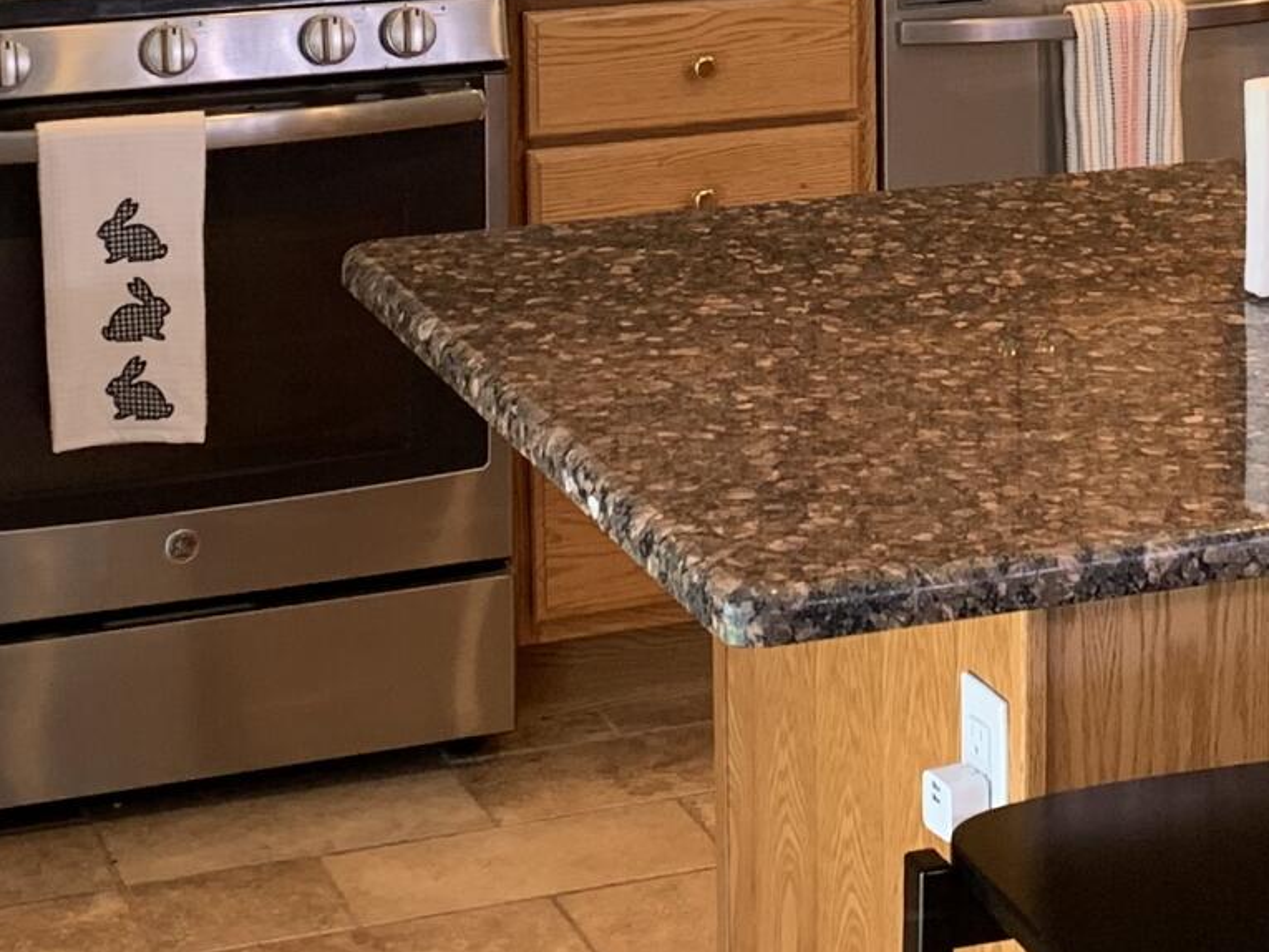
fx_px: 3740
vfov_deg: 14.1
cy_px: -166
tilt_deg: -7.2
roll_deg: +0.5
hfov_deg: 19.1
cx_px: 962
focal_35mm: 102
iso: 100
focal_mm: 4.25
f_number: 1.8
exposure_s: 1/60
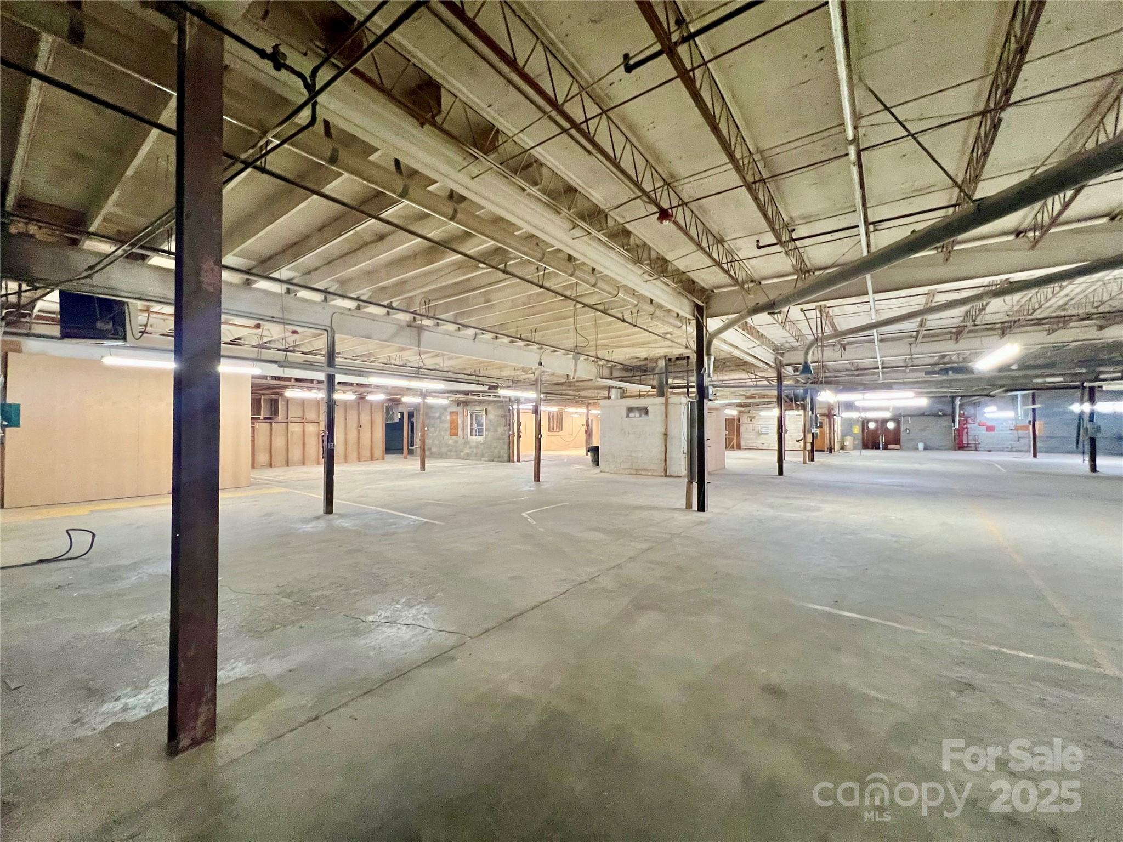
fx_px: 422
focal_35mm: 13
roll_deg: -0.2
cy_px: 421
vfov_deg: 89.9
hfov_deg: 106.2
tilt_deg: -0.2
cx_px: 562
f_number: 1.8
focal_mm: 1.57
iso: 500
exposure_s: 1/60
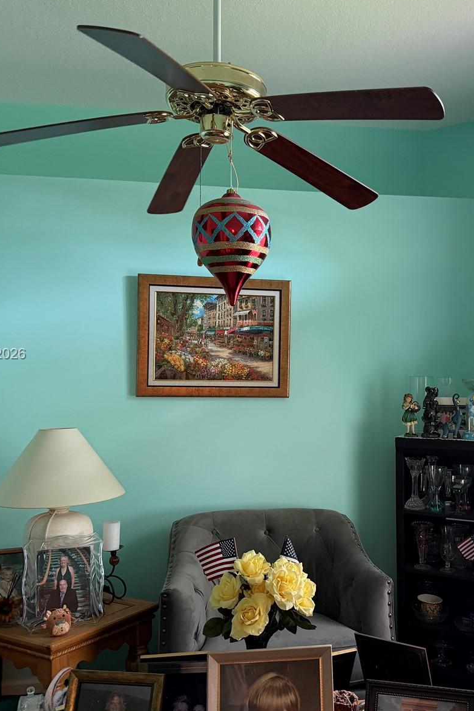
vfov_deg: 55.8
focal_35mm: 34
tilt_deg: +2.1
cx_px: 321
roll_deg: -0.4
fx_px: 672
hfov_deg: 38.4
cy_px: 355
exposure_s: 1/60
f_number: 1.78
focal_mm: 6.76
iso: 400
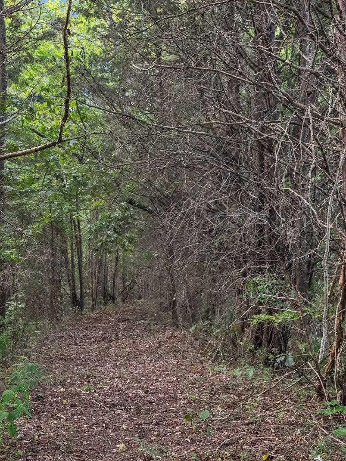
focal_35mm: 57
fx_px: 760
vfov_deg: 33.6
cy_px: 292
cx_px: 142
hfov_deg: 25.6
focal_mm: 31
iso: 800
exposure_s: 1/80
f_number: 5.6
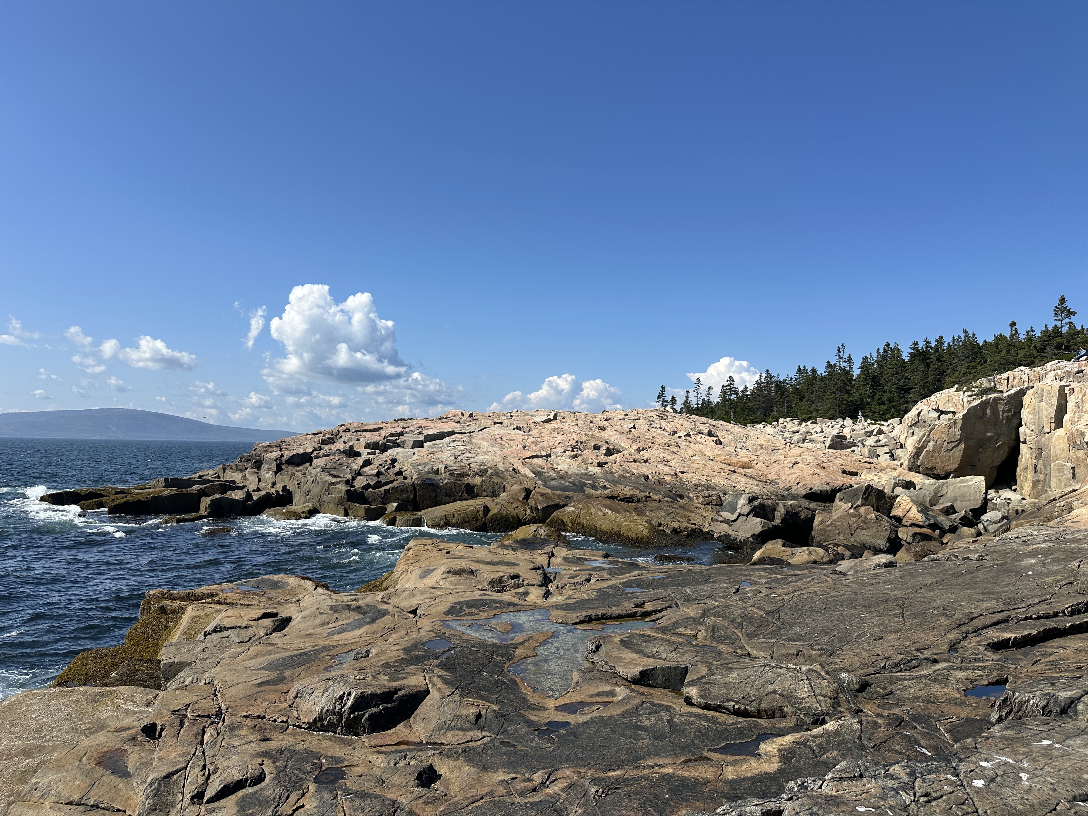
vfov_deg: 56.8
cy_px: 408
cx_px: 544
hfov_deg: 71.6
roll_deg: -1.4
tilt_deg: +3.3
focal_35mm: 24
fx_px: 754
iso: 80
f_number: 1.78
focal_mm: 6.86
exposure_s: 1/5848
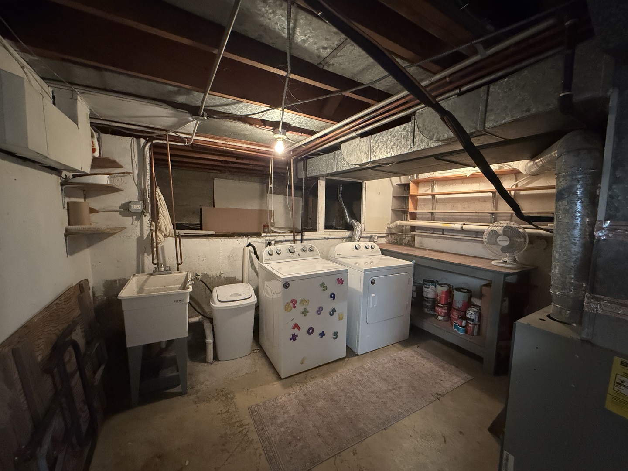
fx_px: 254
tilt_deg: -5.8
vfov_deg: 85.7
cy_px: 236
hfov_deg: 102.1
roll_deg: -1.1
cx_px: 314
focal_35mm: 14
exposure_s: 1/40
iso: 1250
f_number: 2.2
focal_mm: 2.22
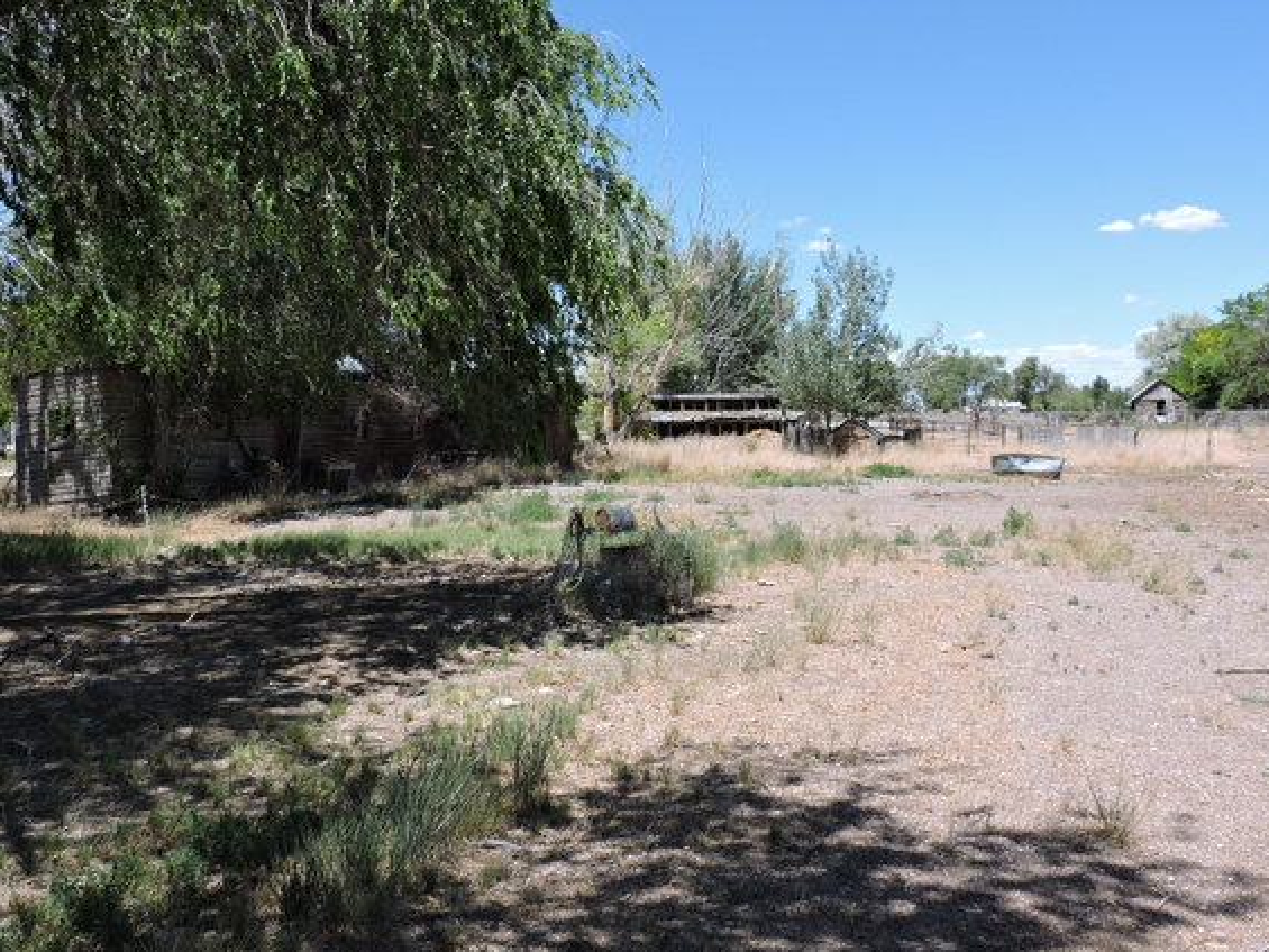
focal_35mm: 34
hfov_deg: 53.9
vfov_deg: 41.8
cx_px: 609
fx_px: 1247
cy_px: 429
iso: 100
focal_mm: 5.4
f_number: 3.1
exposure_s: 1/1000
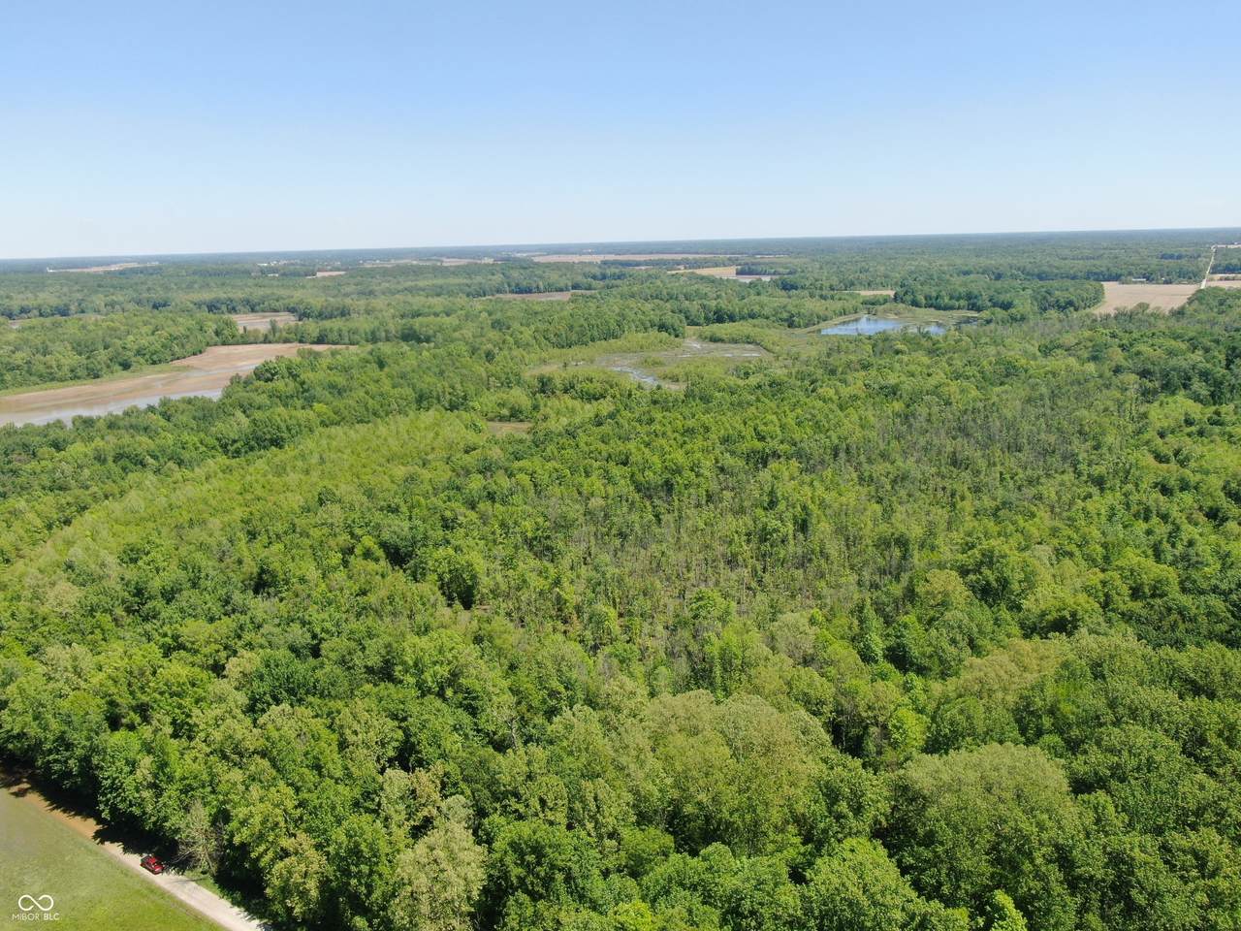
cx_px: 620
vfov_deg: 56.8
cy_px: 466
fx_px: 860
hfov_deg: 71.6
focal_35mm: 24
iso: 100
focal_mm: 4.39
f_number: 2.8
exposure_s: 1/1000
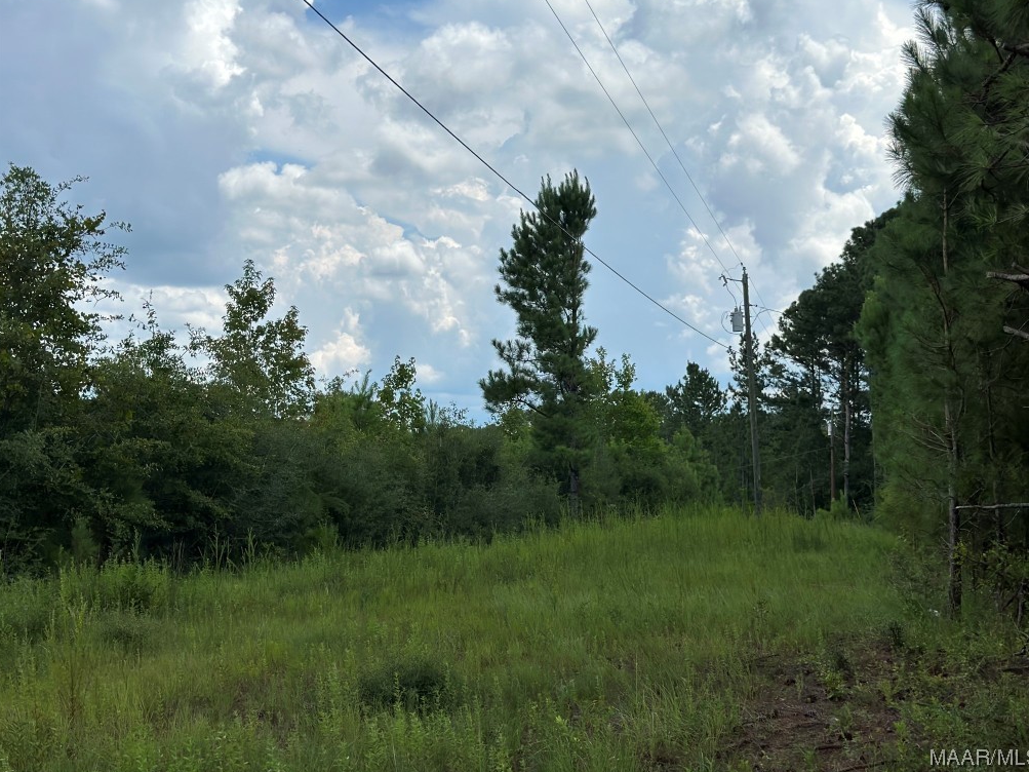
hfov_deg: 38.9
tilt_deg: +3.0
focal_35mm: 49
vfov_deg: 29.7
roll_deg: -3.6
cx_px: 520
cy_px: 381
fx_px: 1456
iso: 100
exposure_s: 1/8197
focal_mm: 6.86
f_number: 1.78
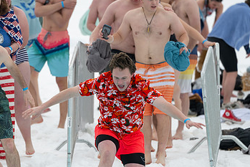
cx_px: 106
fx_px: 2306
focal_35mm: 332
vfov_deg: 4.1
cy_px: 116
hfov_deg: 6.2
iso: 72
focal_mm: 180
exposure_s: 1/800
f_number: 3.2
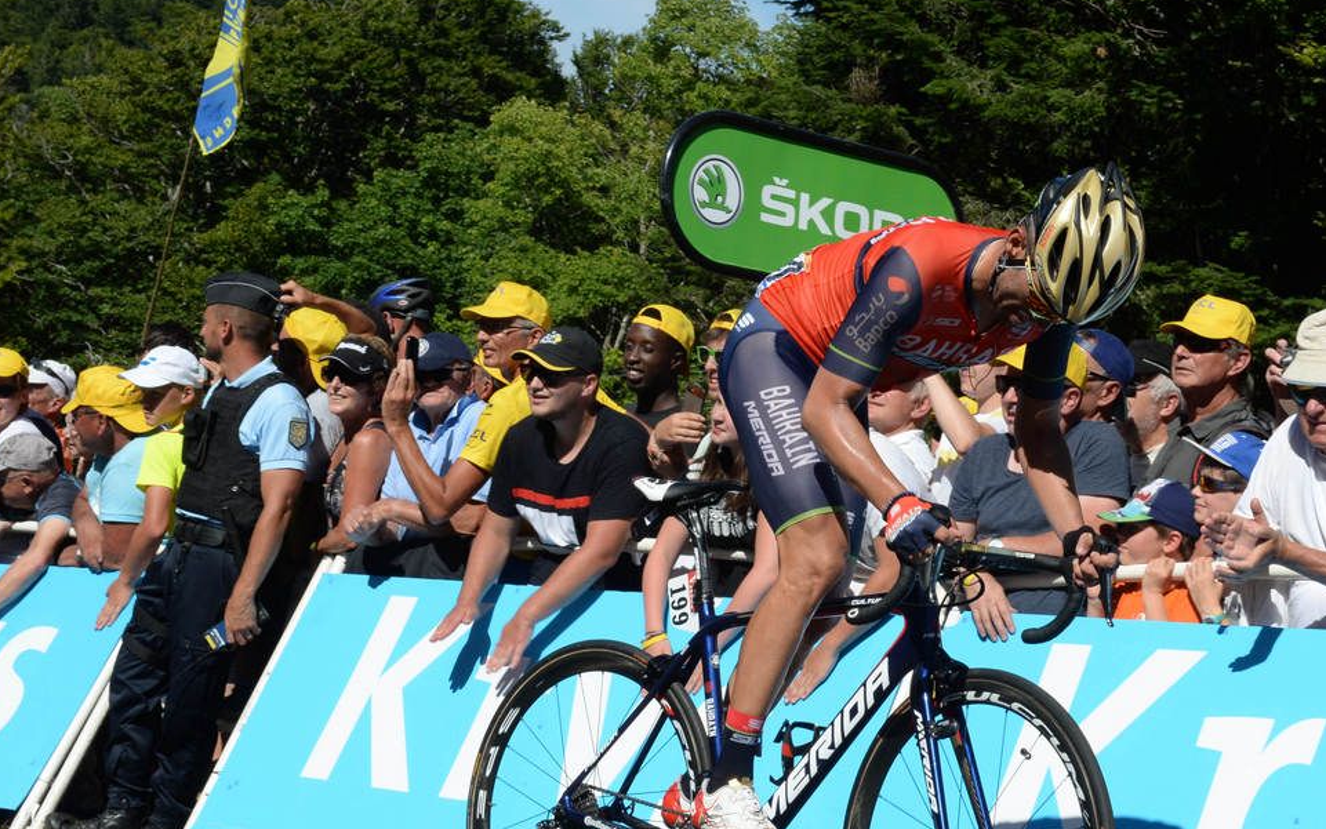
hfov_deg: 23.2
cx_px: 814
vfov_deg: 14.7
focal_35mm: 89
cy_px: 530
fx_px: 3217
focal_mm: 70
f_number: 20
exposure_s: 1/500
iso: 1000
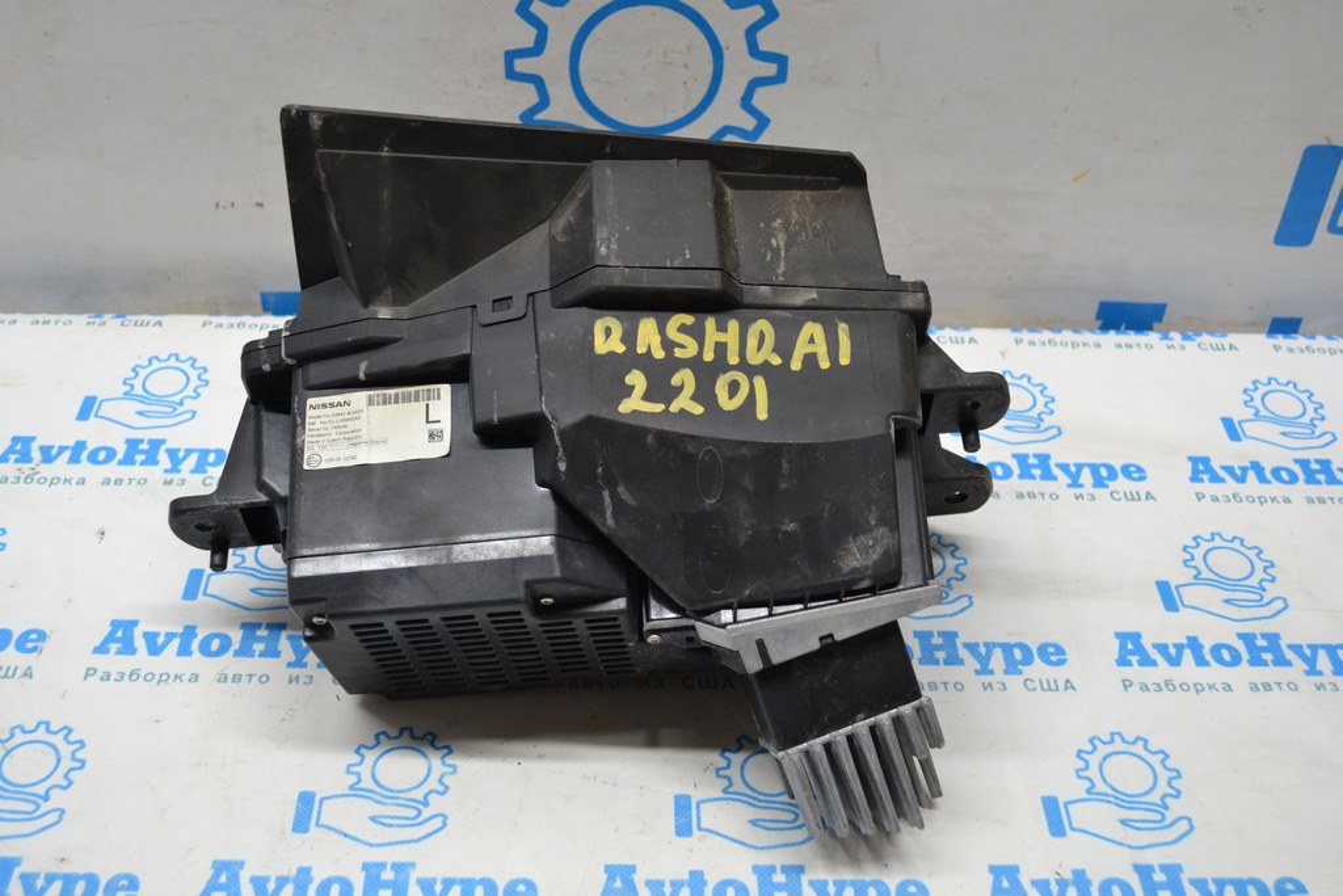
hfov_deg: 49.5
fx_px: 1455
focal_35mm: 39
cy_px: 448
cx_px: 672
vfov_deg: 34.2
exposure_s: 1/80
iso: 400
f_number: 4.5
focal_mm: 26
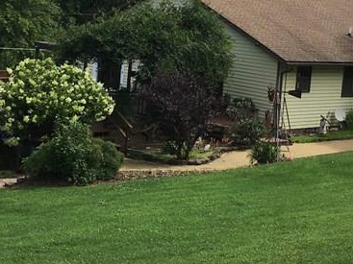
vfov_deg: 18.1
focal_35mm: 81
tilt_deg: -4.7
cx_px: 174
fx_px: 826
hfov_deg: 24.1
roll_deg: -3.8
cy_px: 69
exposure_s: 1/1508
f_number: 2.2
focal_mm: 4.15
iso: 25
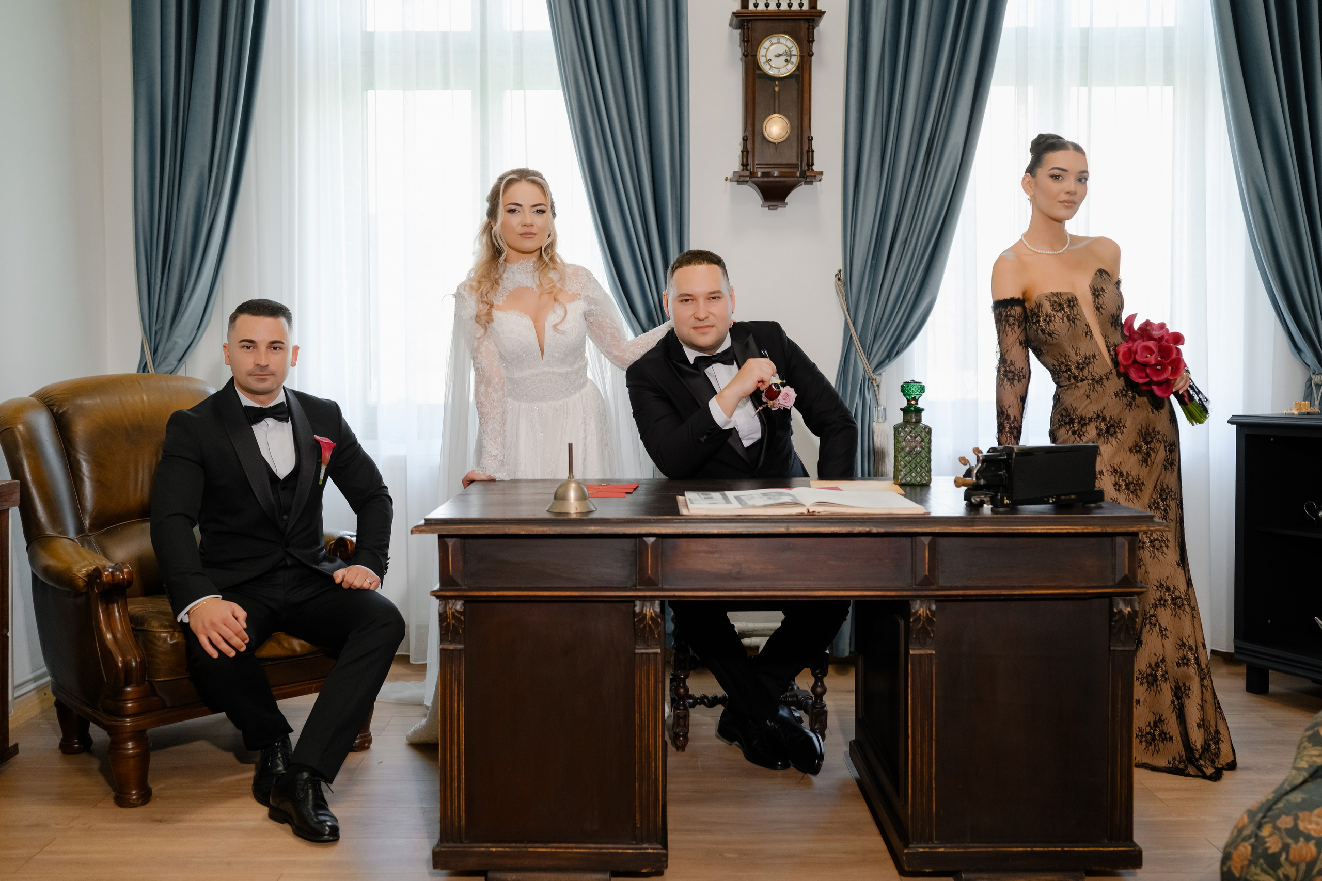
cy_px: 440
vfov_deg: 37.9
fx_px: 1285
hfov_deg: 54.4
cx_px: 661
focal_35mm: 35
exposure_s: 1/250
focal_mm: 35
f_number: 2.8
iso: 800
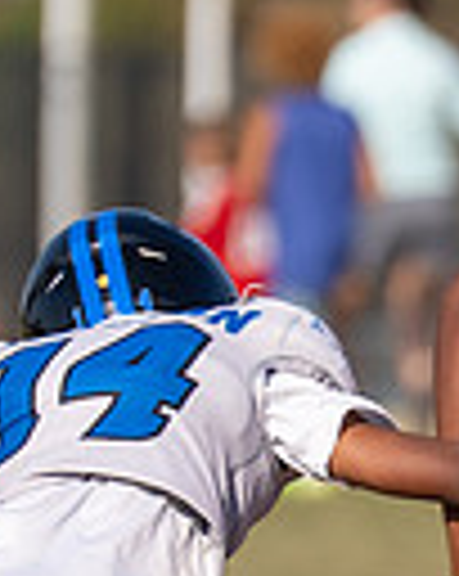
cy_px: 664
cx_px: 822
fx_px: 26128
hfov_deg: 1.0
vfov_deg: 1.3
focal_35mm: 1535
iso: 125
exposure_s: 1/3200
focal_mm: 200
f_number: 3.2
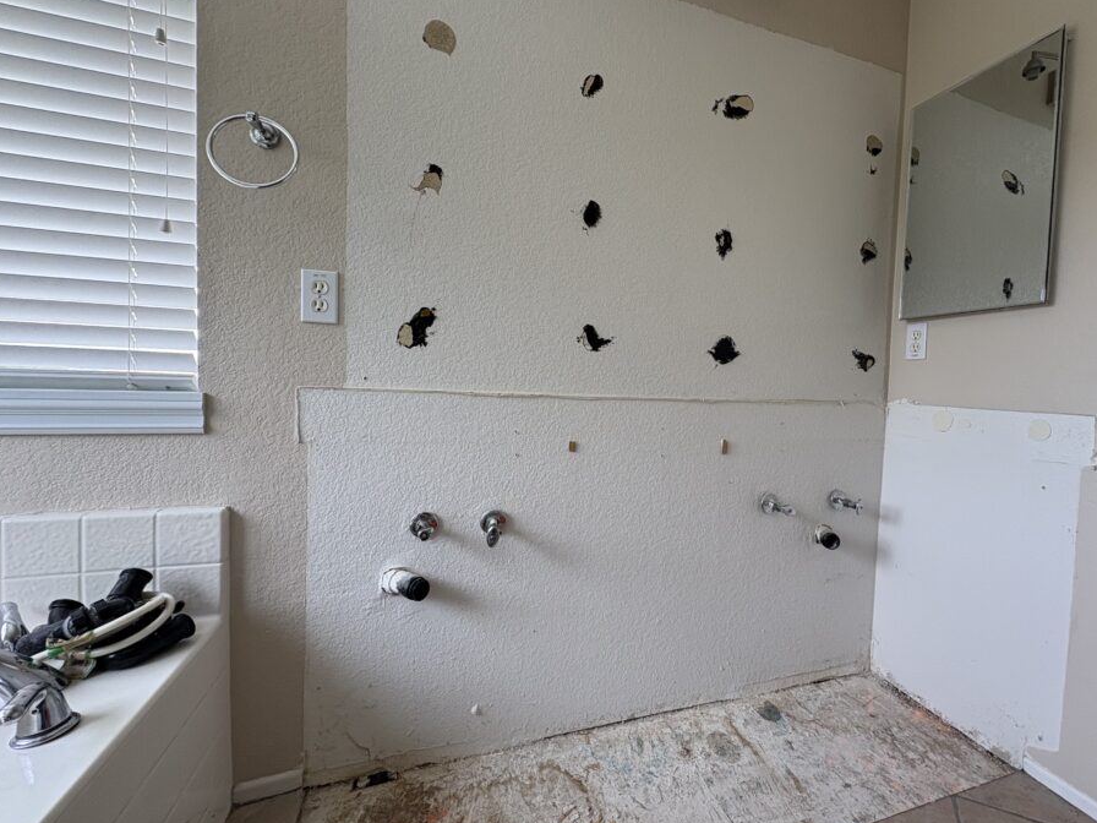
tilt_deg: -3.3
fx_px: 507
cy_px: 404
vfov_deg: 78.1
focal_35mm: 16
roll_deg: -2.2
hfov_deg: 94.0
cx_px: 618
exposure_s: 1/99
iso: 80
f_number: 2.2
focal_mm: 2.22
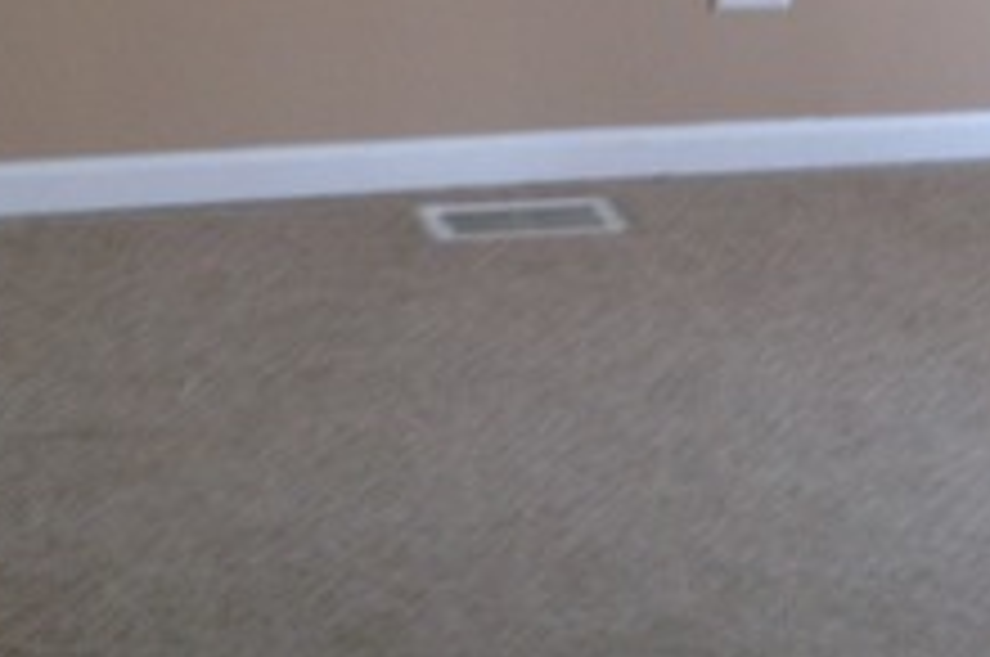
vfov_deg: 12.8
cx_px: 580
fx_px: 2746
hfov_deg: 20.4
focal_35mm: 100
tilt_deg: -9.2
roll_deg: -2.9
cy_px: -378
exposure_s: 1/20
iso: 64
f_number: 2.4
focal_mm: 4.12
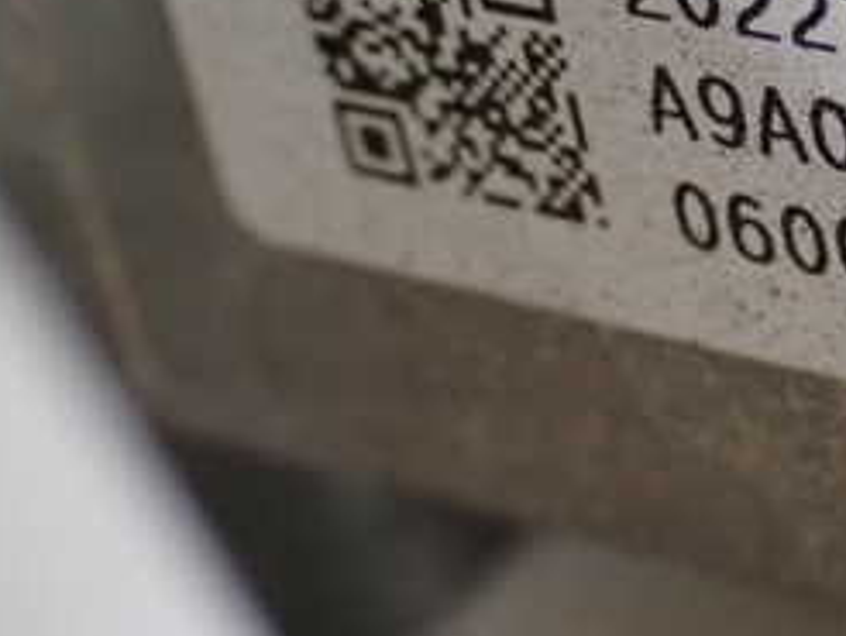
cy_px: 89
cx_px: 767
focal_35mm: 173
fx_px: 4232
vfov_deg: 8.6
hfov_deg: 11.3
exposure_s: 1/60
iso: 1250
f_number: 3.9
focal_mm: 12.73
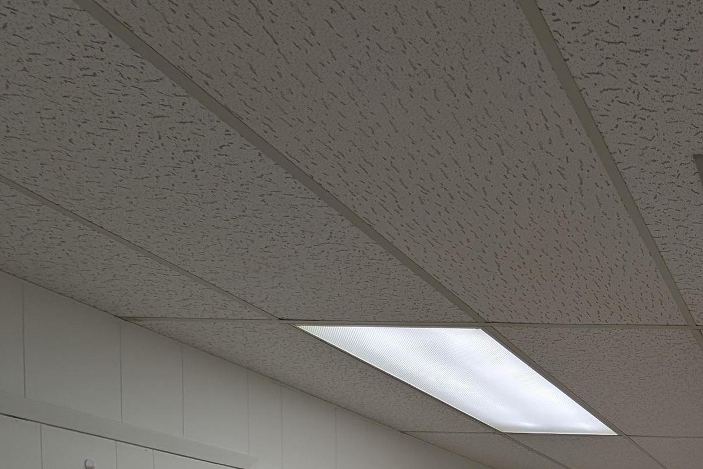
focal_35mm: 32
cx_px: 818
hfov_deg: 42.2
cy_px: 624
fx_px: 625
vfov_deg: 31.0
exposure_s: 1/140
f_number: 1.95
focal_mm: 2.23
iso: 38
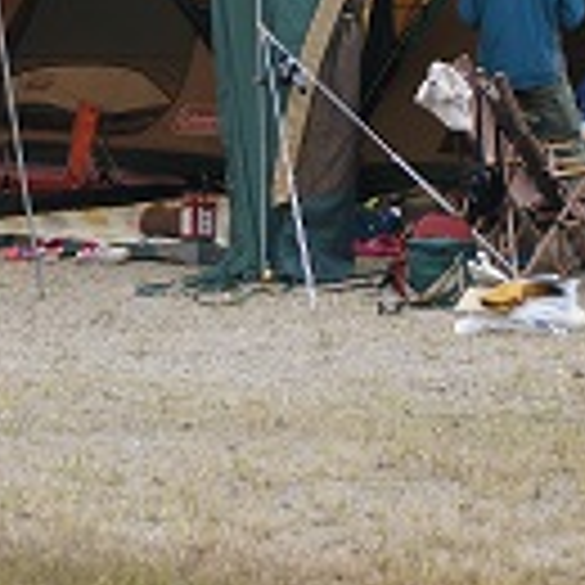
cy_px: -207
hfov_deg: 5.6
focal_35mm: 310
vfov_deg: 5.6
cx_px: 140
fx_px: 5925
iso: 200
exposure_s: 1/100
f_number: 5.6
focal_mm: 55
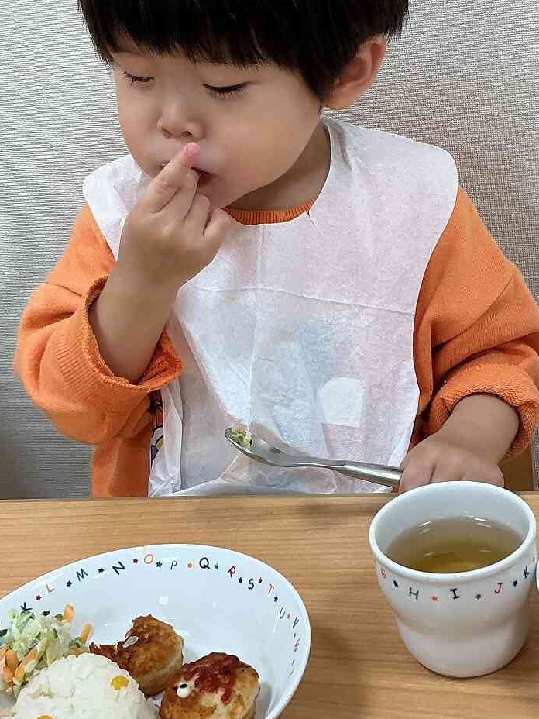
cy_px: 304
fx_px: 1308
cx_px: 314
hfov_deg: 23.3
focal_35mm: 63
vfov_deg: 30.7
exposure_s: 1/100
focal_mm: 3
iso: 32
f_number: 1.8
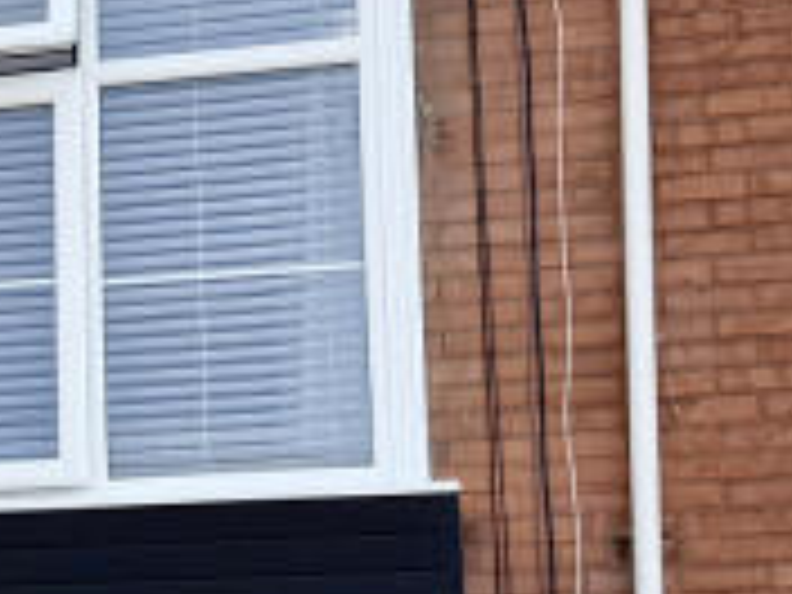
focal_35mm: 140
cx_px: -612
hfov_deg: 12.9
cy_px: 513
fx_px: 3203
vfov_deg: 10.5
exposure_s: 1/3021
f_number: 1.78
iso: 80
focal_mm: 6.76
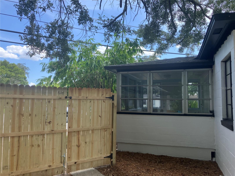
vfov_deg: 49.7
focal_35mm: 28
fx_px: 190
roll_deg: -1.3
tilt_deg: +4.3
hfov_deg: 63.4
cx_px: 118
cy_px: 88
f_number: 1.8
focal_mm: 3.99
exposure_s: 1/578
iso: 32
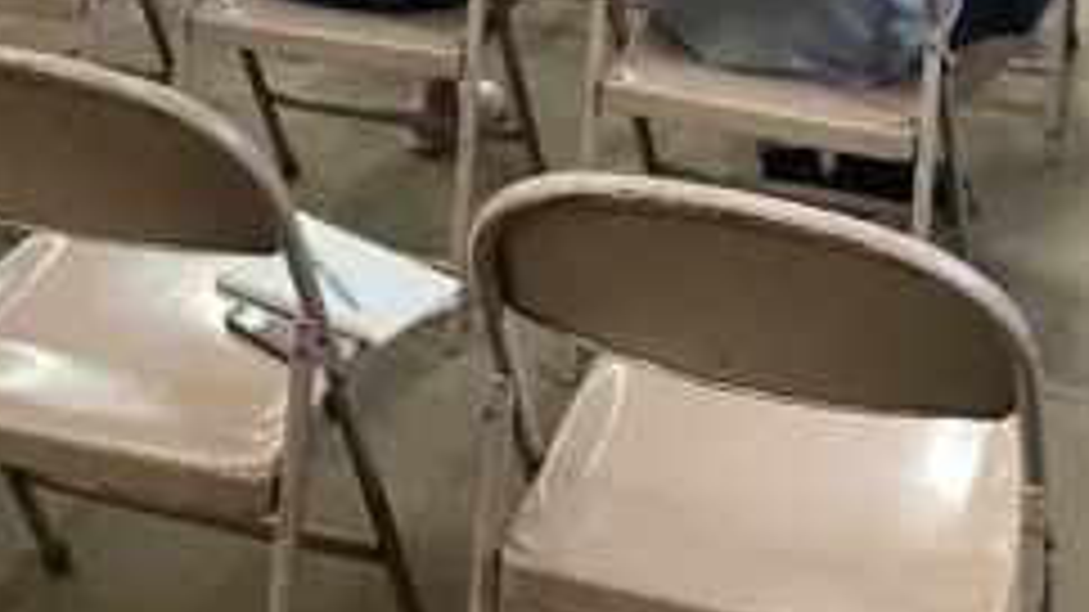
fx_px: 2252
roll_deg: -2.0
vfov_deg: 14.1
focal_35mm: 78
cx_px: 385
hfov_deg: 27.1
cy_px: -414
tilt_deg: -7.2
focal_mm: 4.2
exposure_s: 1/60
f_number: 1.6
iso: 250
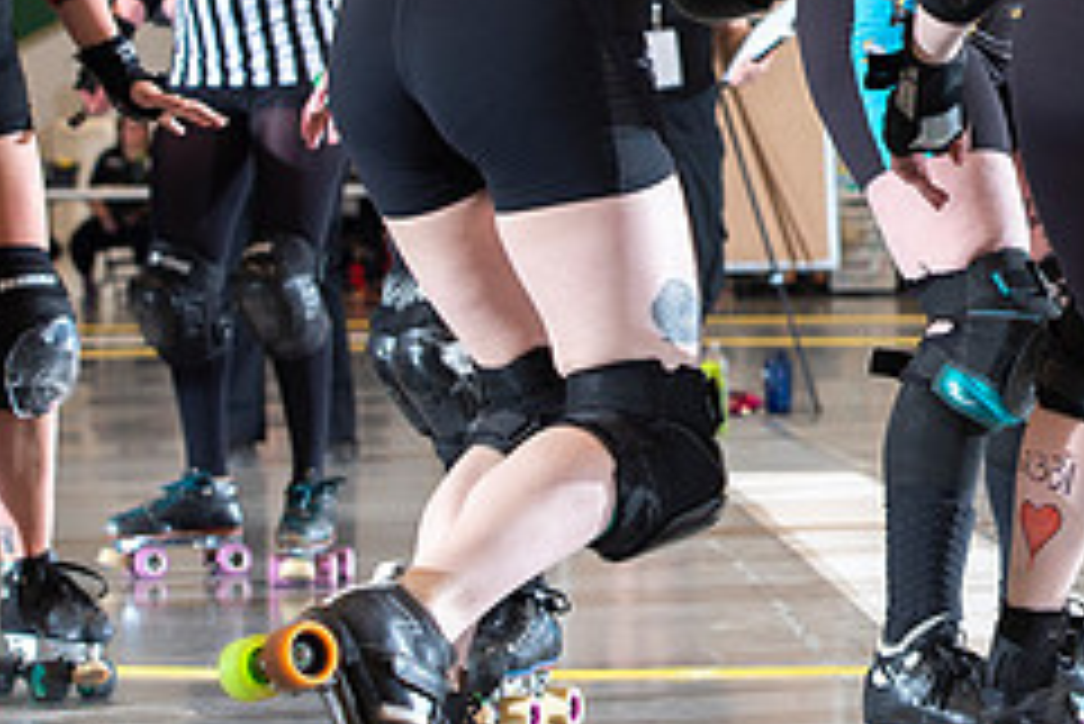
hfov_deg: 10.3
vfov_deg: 7.0
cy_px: 43
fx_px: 5935
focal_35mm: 197
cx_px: 1187
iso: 640
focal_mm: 82
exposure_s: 1/160
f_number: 5.6
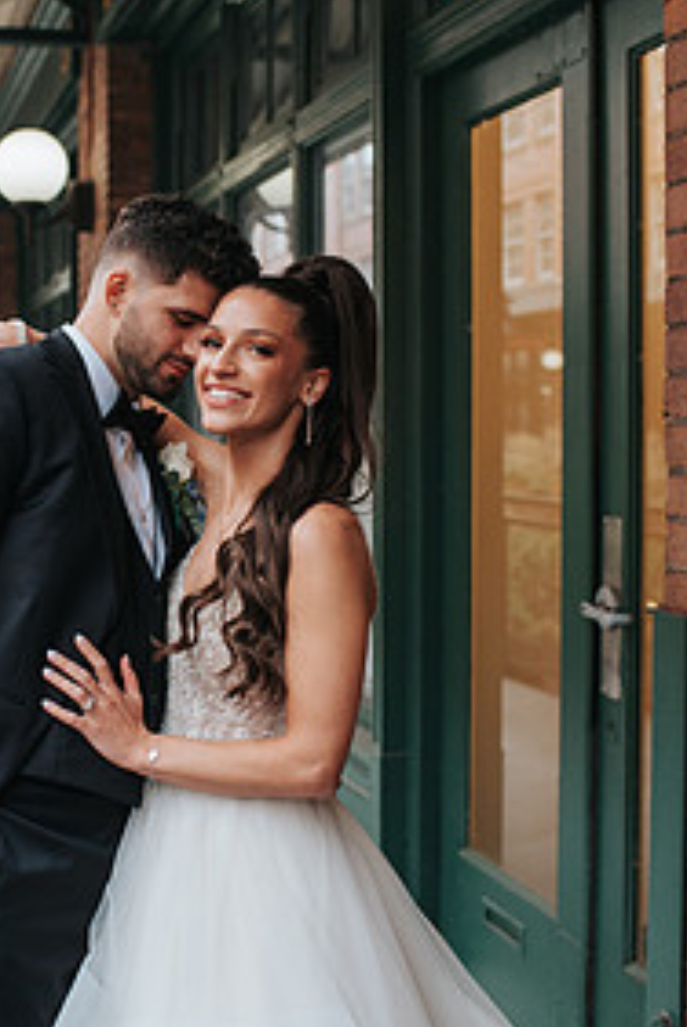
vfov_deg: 35.6
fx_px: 1599
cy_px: 482
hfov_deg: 24.0
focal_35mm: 56
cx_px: 183
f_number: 2.8
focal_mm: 35
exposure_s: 1/125
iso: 560
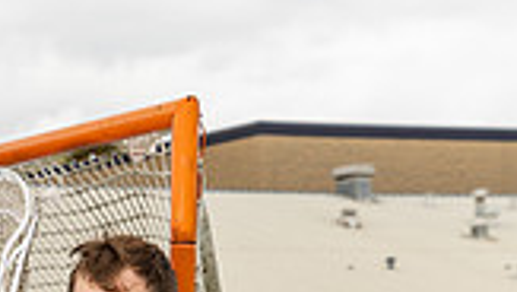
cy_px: 705
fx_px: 2456
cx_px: 114
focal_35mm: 179
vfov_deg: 6.5
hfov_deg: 12.0
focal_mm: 62
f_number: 7.1
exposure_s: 1/250
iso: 250
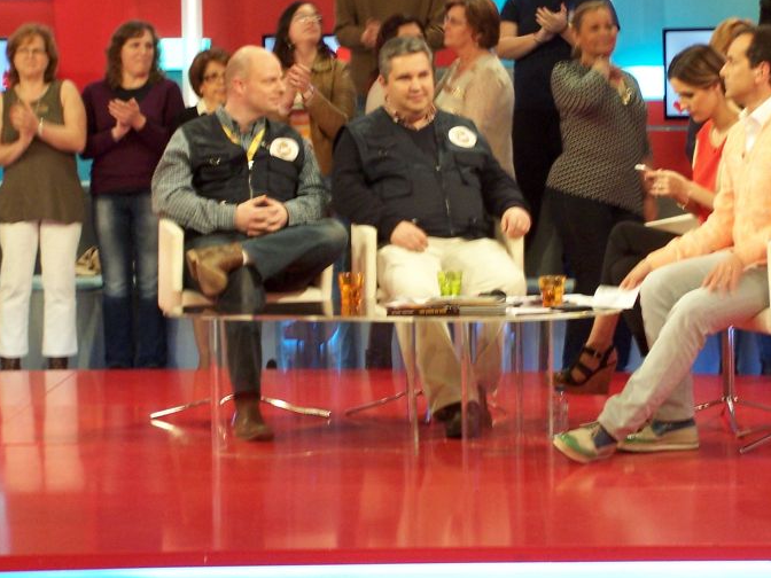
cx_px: 543
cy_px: 253
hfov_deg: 15.7
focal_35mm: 125
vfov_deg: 11.9
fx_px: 2784
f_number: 3.2
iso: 140
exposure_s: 1/15
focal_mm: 13.7
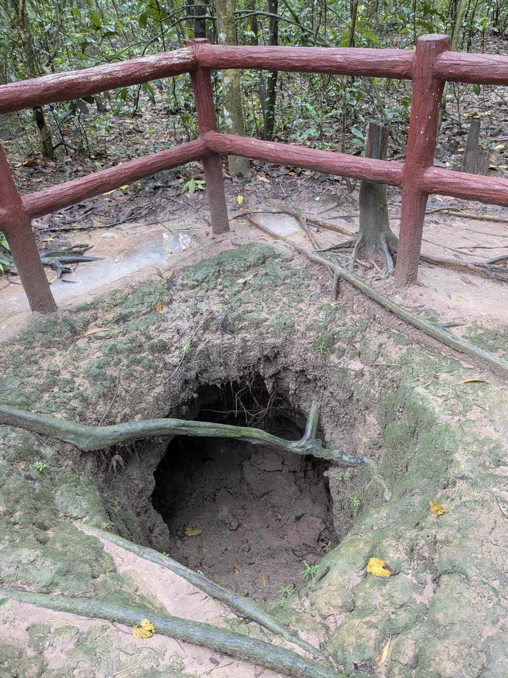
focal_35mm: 27
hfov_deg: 51.4
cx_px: 254
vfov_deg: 65.3
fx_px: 528
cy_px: 339
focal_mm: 4.38
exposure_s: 1/99.9
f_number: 1.73
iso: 572
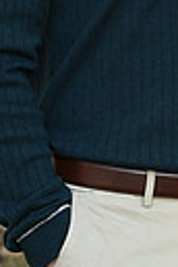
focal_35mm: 381
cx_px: 260
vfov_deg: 5.4
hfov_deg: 3.6
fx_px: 2826
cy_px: -4
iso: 320
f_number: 7.1
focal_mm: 85
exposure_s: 1/160
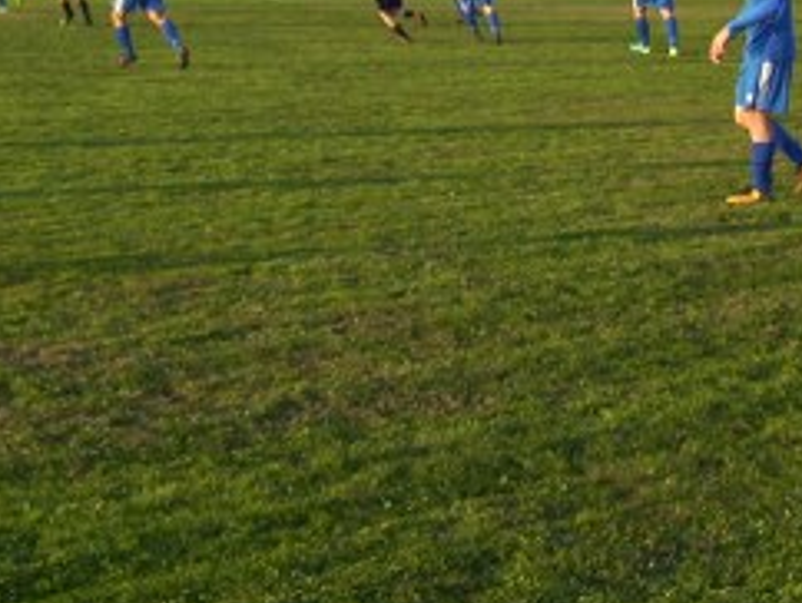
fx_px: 2203
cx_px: 355
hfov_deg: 20.6
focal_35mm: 95
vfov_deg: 15.2
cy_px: -33
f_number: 2.7
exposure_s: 1/500
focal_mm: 6
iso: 80
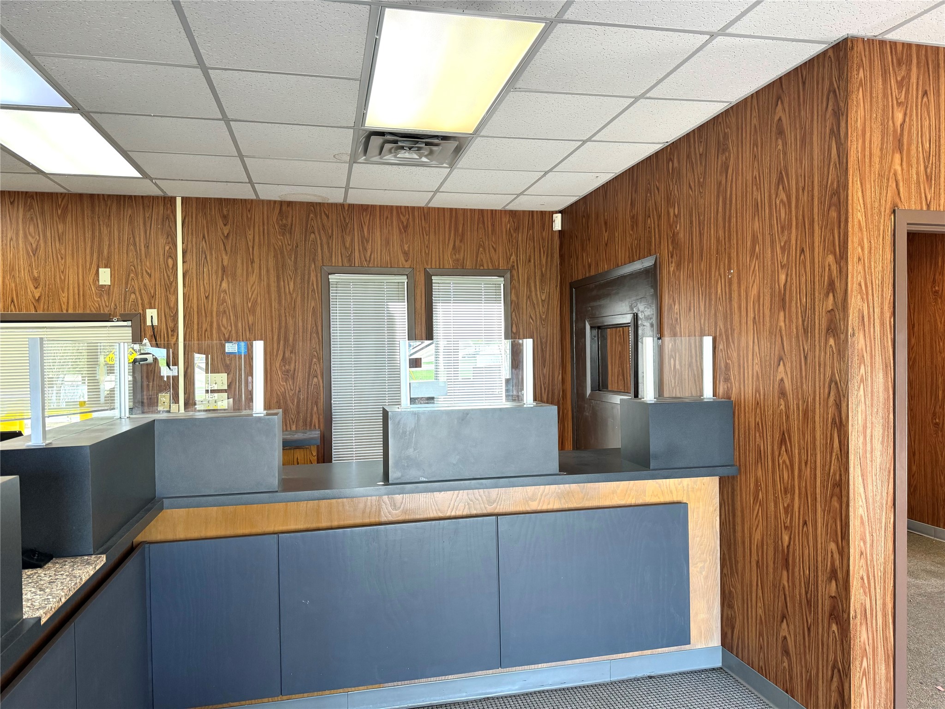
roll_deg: +1.0
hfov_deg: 71.6
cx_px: 472
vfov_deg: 56.8
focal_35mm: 24
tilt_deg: -1.4
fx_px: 655
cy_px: 354
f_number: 1.78
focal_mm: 6.76
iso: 200
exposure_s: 1/120
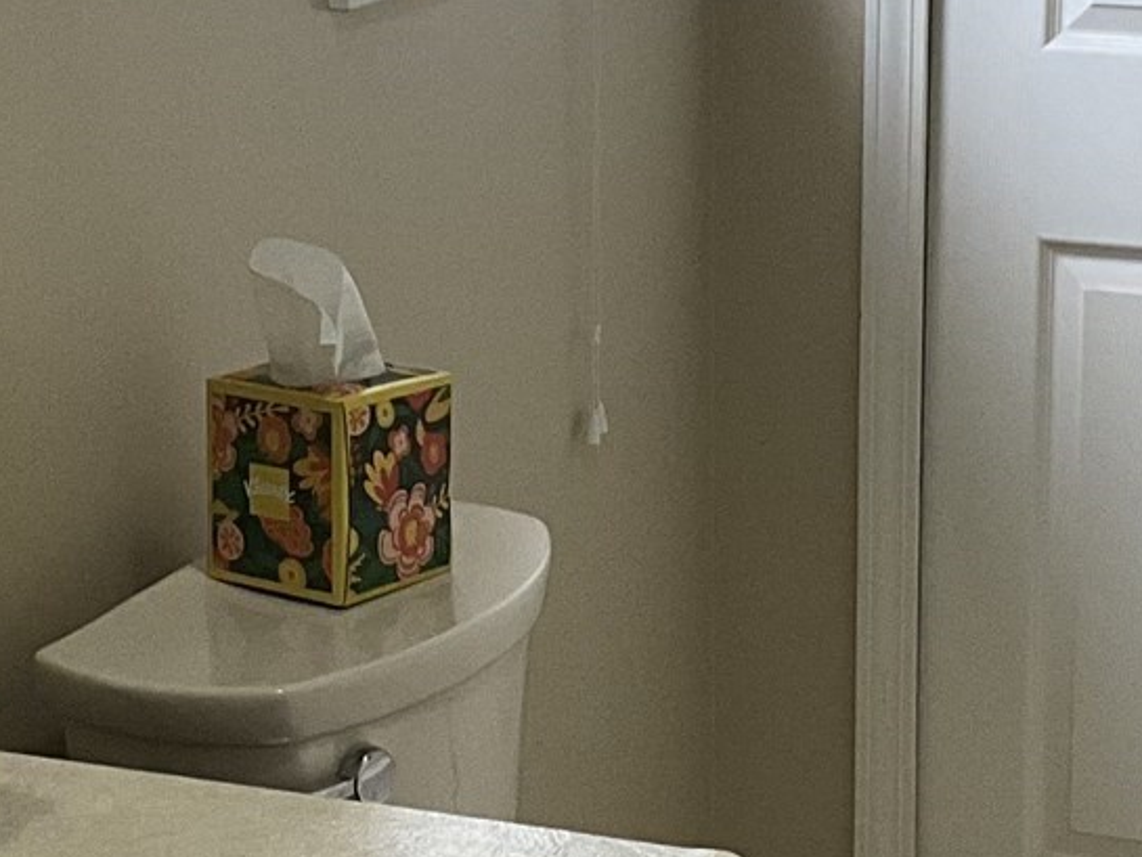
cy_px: 115
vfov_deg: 13.5
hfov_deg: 18.0
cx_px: 547
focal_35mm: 109
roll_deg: +0.2
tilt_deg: -10.4
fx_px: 3597
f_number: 1.8
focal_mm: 3
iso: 125
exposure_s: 1/60
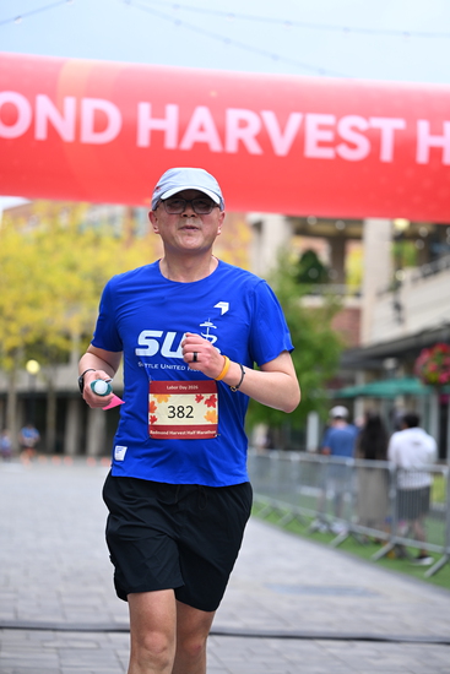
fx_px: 1593
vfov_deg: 23.9
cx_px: 225
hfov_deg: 16.1
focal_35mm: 85
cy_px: 337
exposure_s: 1/2000
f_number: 2.8
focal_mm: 85
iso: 640
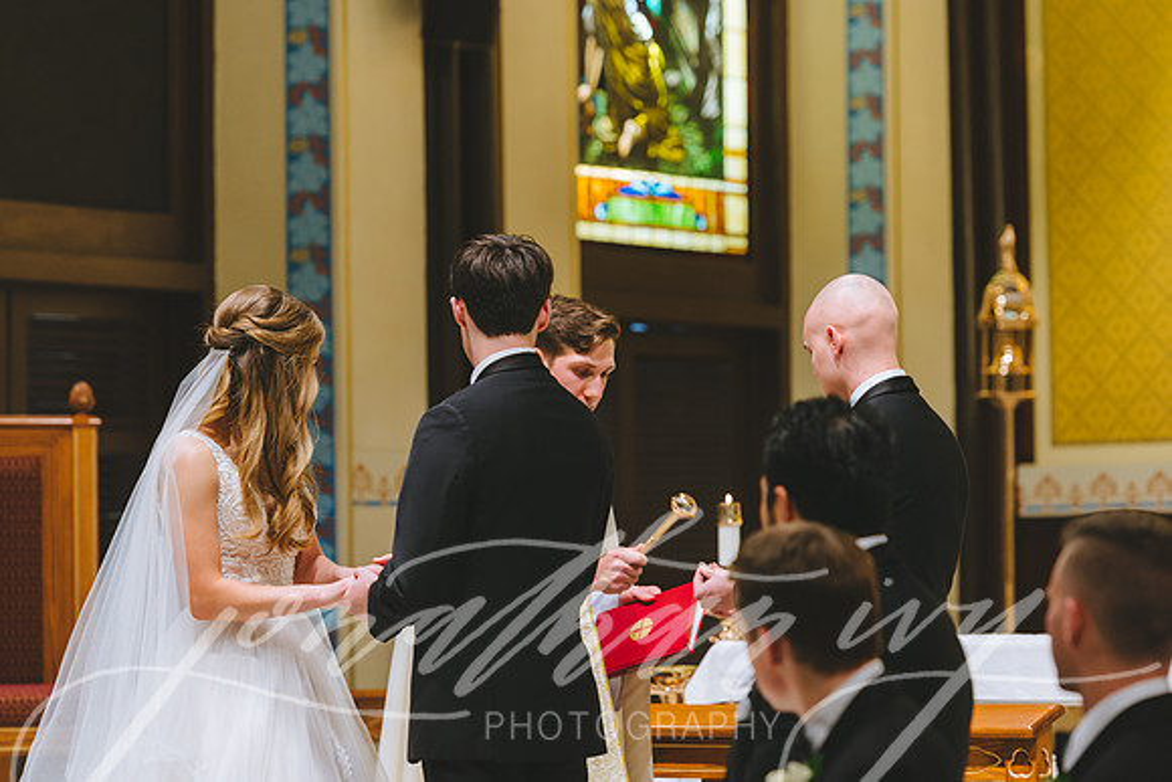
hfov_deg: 14.4
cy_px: 391
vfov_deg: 9.6
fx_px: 4647
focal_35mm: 143
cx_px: 592
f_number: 4.5
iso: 1250
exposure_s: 1/125
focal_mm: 140
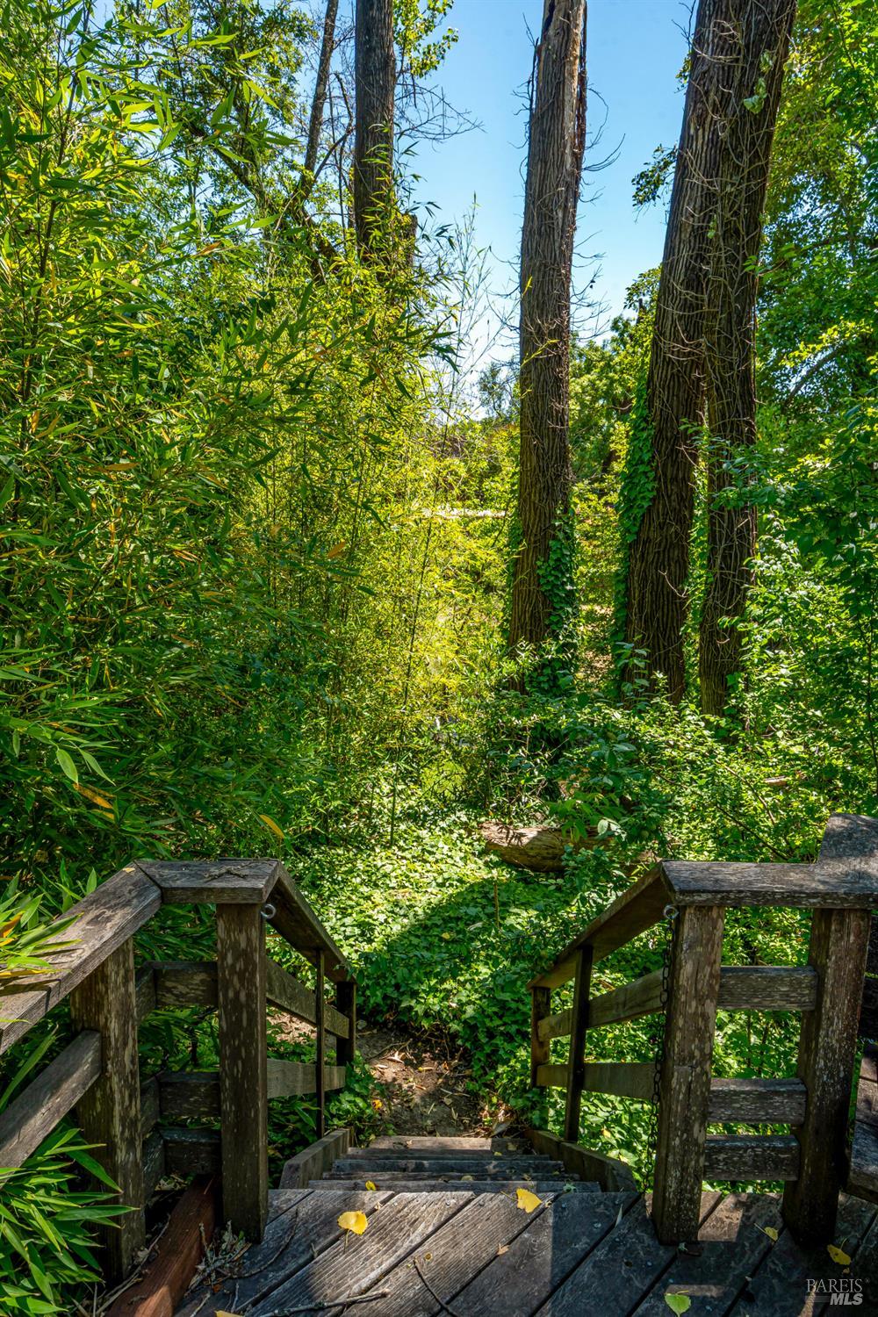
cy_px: 658
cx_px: 439
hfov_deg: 57.2
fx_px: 805
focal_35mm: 22
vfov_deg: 78.6
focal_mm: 22
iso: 400
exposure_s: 1/100
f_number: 11
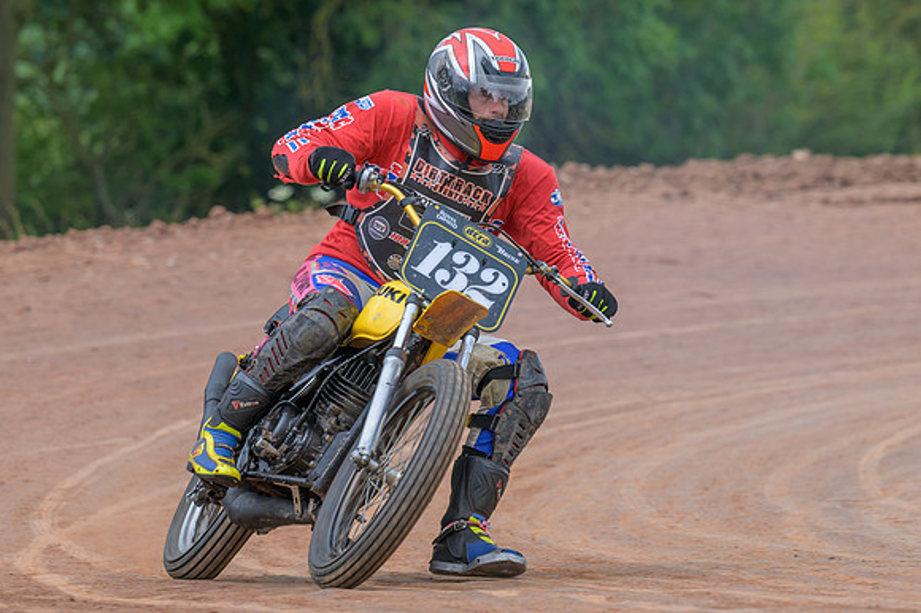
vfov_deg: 4.7
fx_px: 7476
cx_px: 522
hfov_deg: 7.0
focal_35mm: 292
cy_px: 316
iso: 180
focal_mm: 165
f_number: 4
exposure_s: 1/400
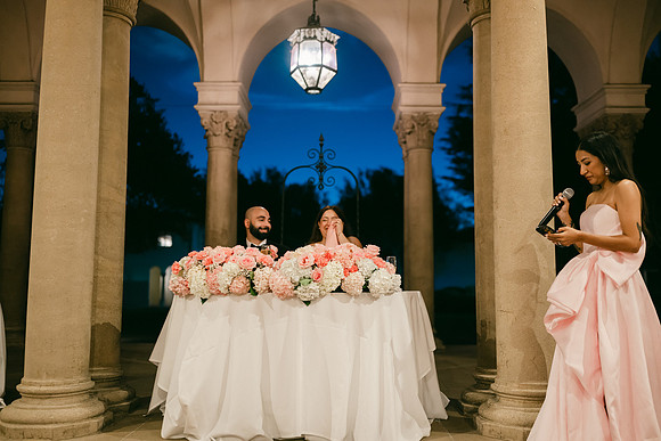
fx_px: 643
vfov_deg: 37.9
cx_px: 330
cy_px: 220
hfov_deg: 54.4
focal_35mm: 35
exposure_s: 1/100
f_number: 1.4
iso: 1000
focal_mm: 35
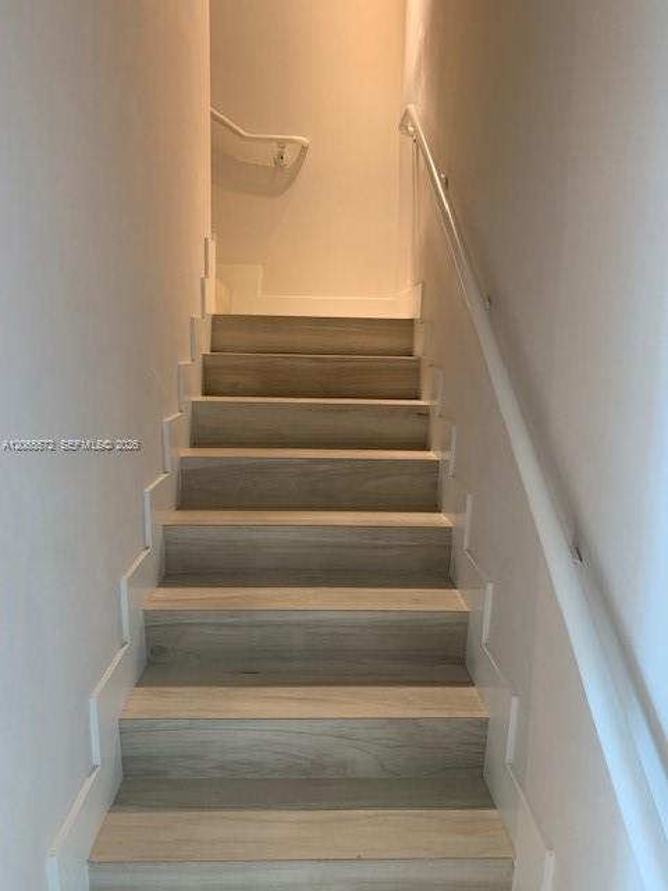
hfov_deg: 53.1
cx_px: 334
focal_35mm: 26
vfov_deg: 67.3
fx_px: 669
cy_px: 446
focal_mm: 4.25
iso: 200
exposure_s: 1/60
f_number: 1.8
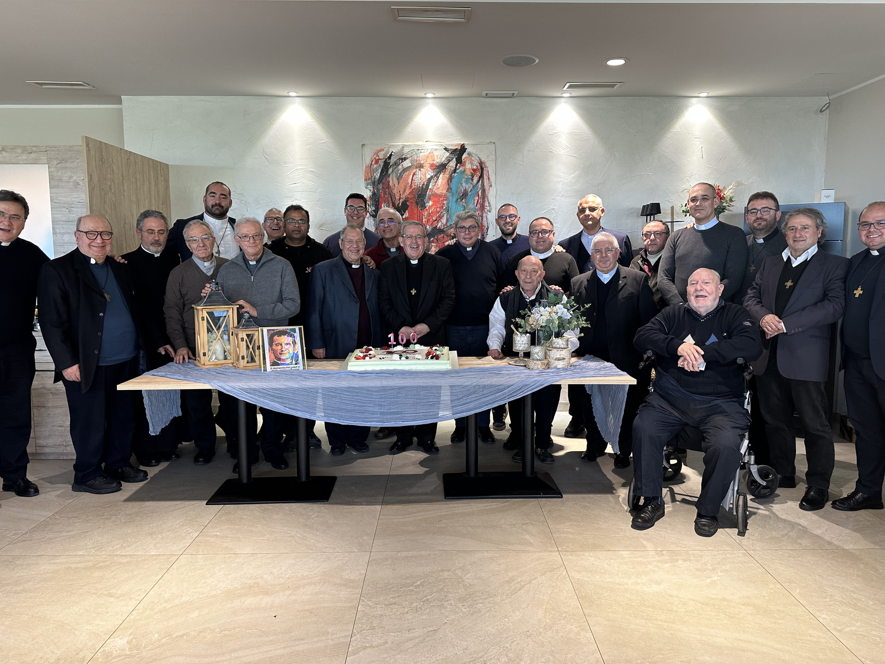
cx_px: 442
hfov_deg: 71.6
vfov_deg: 56.8
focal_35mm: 24
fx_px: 614
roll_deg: +0.4
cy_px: 332
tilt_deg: -5.3
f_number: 1.78
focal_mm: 6.86
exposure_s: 1/50
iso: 160
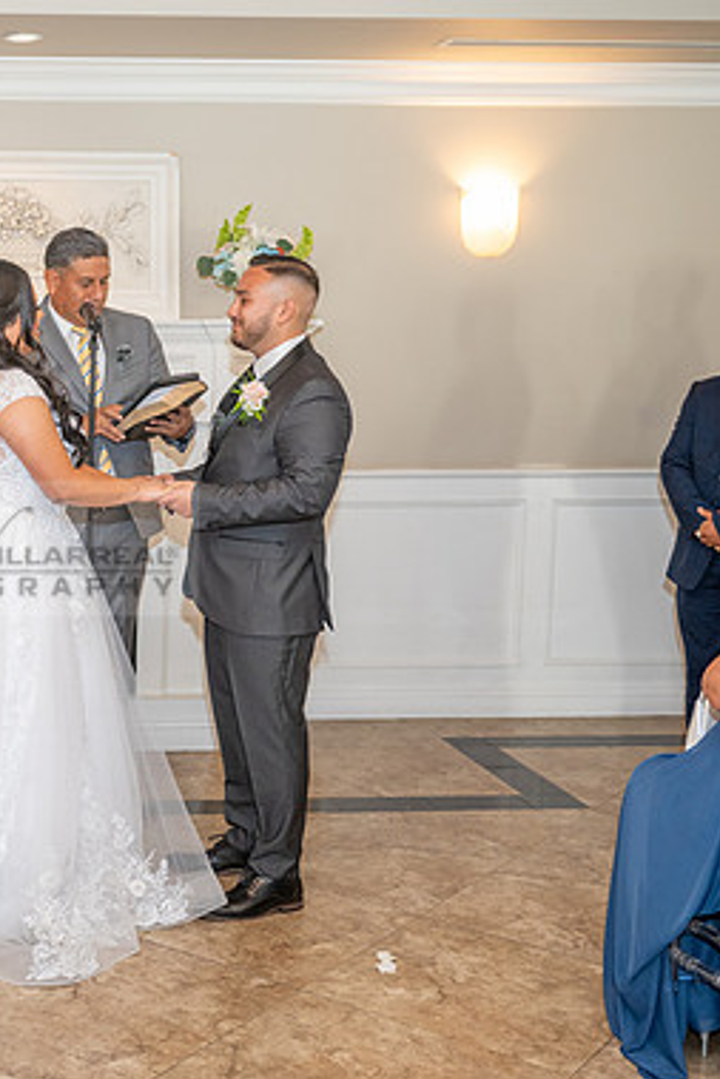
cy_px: 548
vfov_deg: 40.3
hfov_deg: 25.8
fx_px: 1469
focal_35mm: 49
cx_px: -43
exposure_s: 1/200
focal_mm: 32
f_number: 3.5
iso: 1250
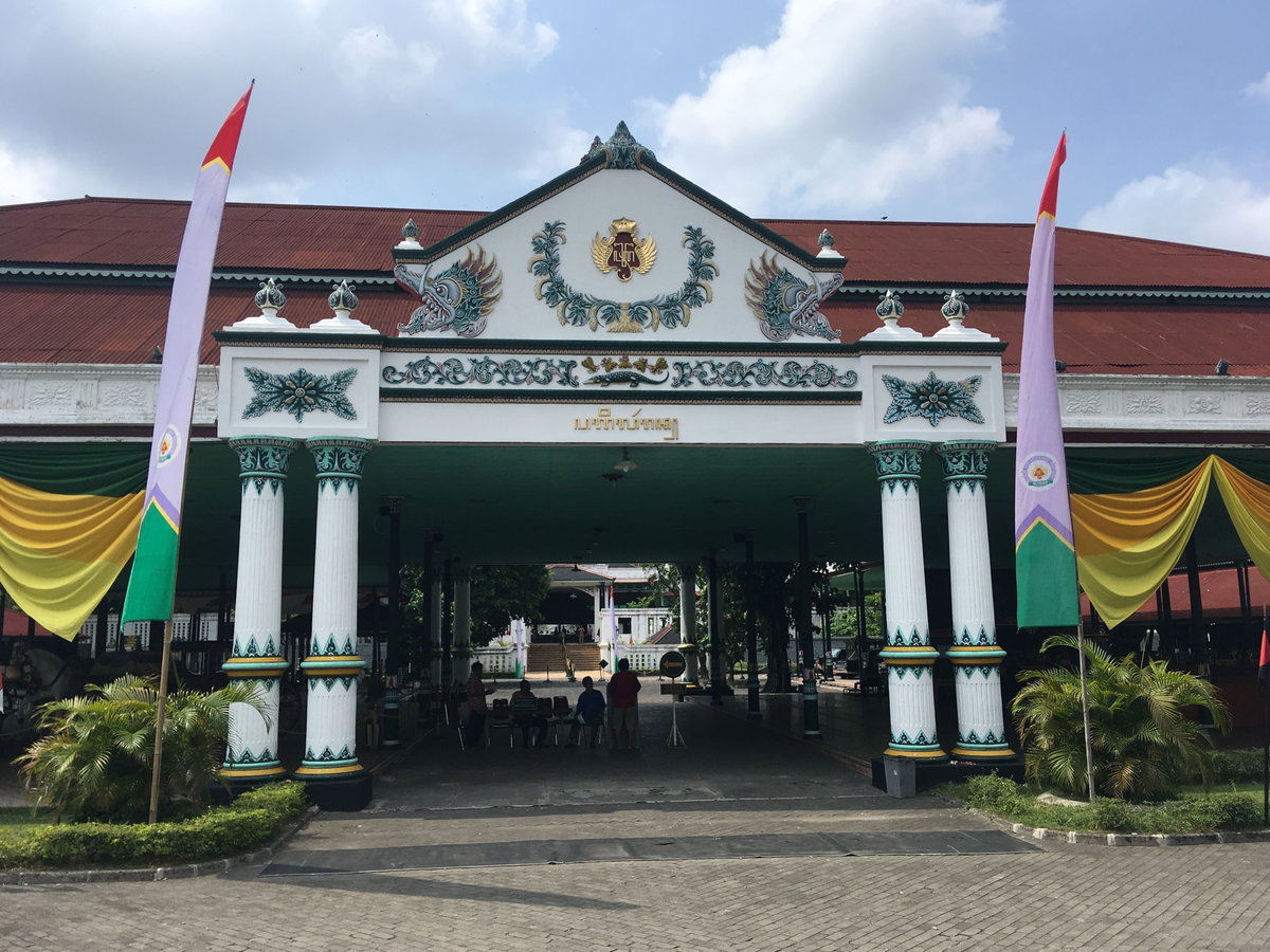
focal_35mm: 29
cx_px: 635
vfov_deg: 48.2
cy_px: 476
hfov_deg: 61.7
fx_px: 1064
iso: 25
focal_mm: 4.15
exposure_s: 1/2079
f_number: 2.2
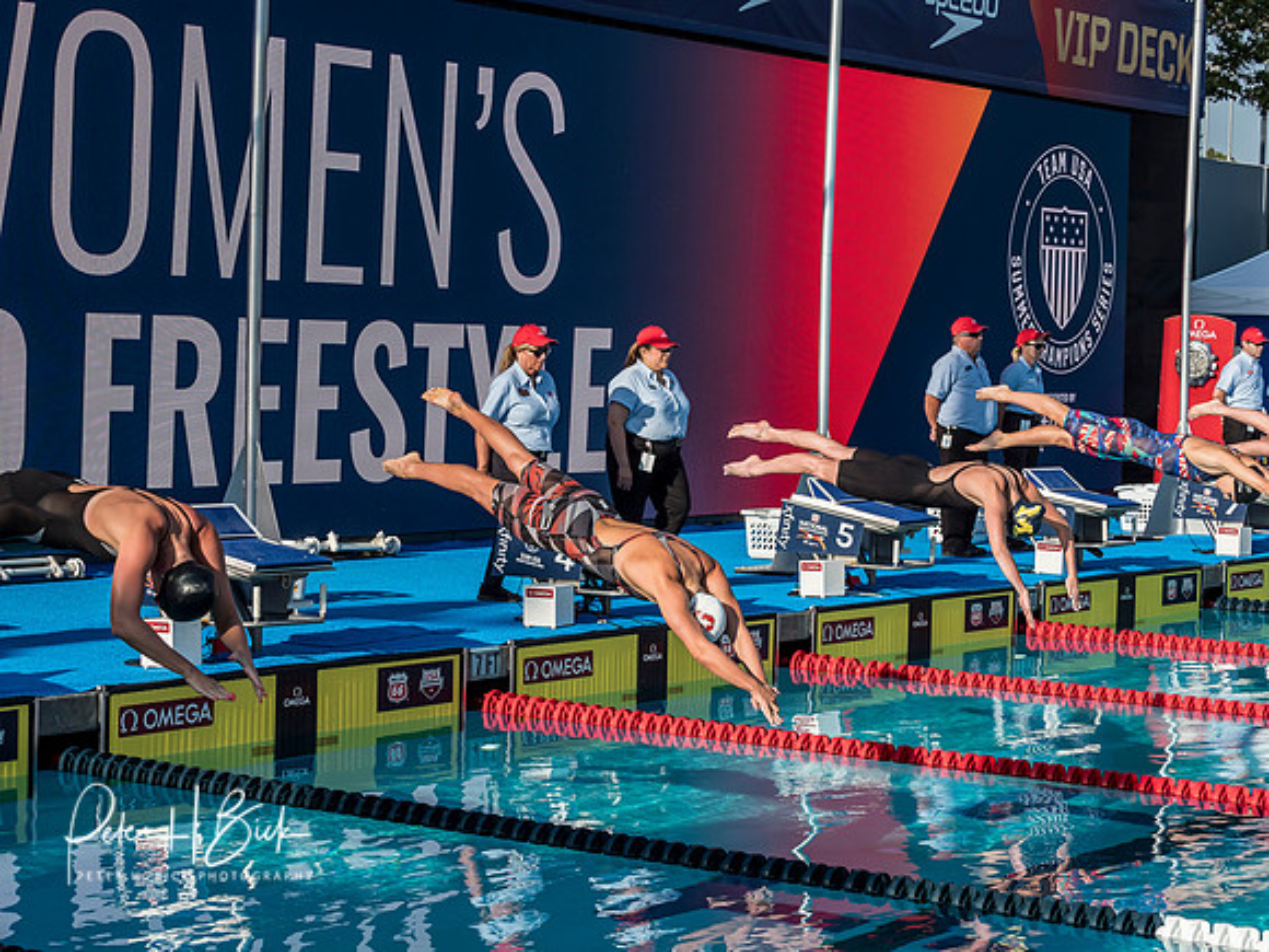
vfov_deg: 18.4
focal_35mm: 80
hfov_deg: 24.4
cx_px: 634
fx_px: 2933
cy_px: 476
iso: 400
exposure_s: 1/1600
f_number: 5.6
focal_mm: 40
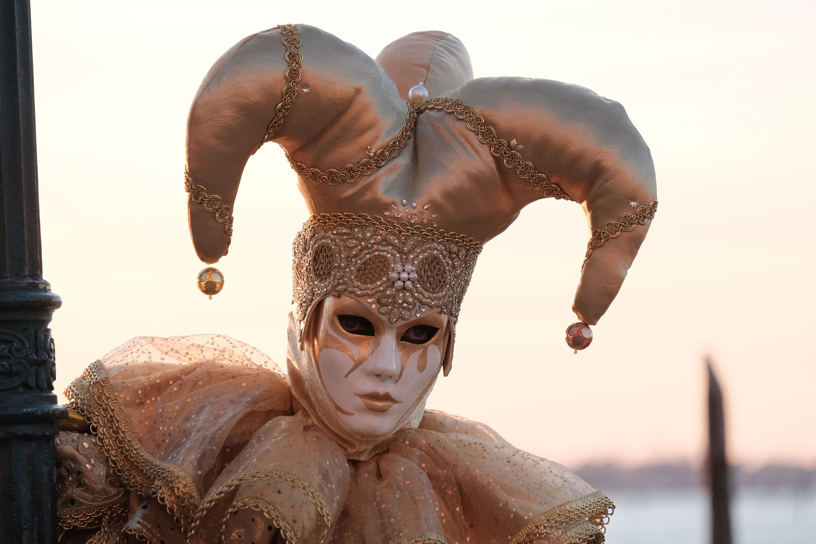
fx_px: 5576
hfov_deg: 8.4
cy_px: 272
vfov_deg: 5.6
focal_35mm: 246
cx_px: 408
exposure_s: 1/640
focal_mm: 164
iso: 1600
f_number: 4.6
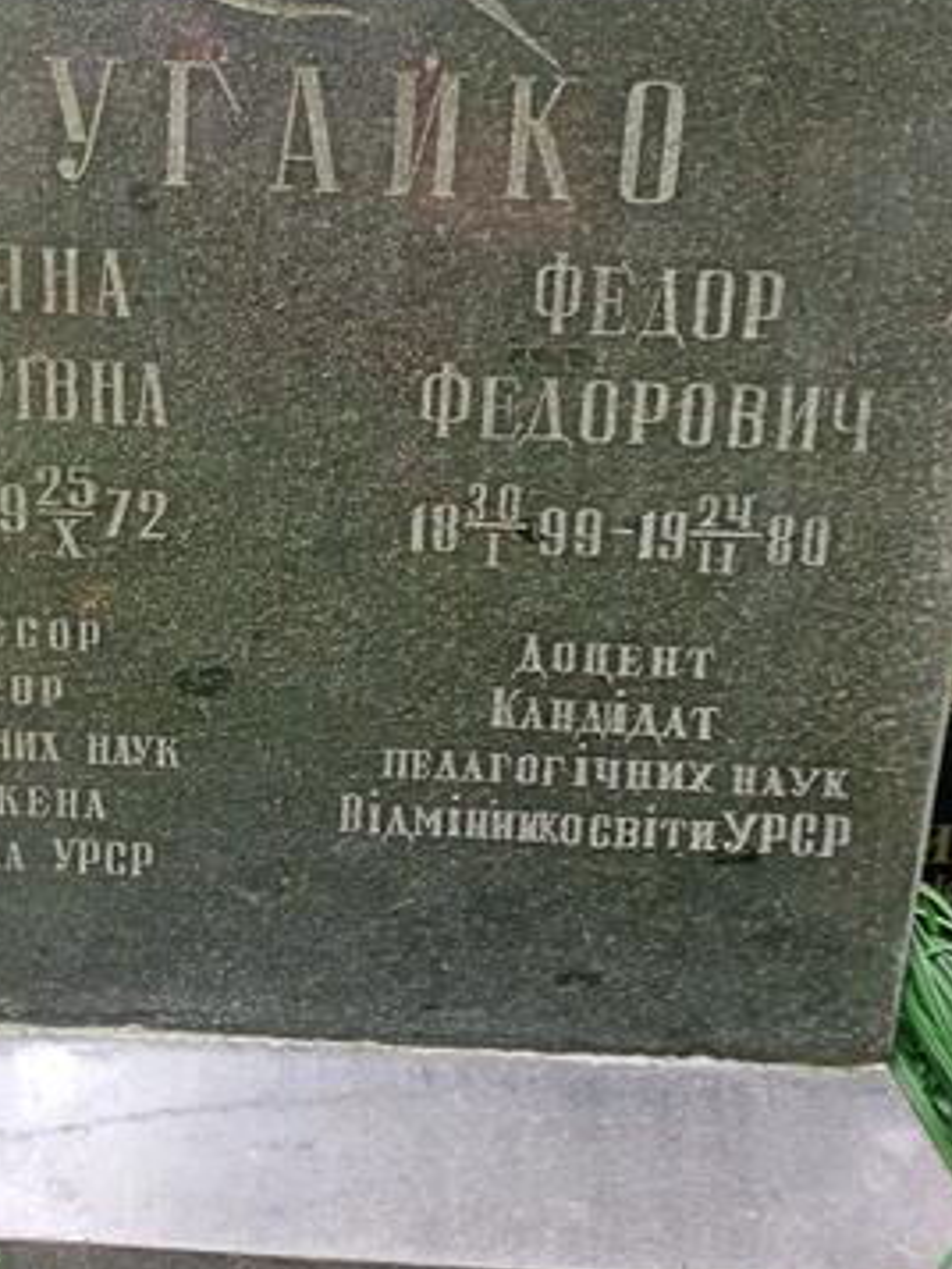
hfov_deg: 30.6
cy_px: 615
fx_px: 1722
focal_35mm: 47
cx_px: 288
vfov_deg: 40.4
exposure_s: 1/33.3
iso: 179
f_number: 1.8
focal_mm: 4.05
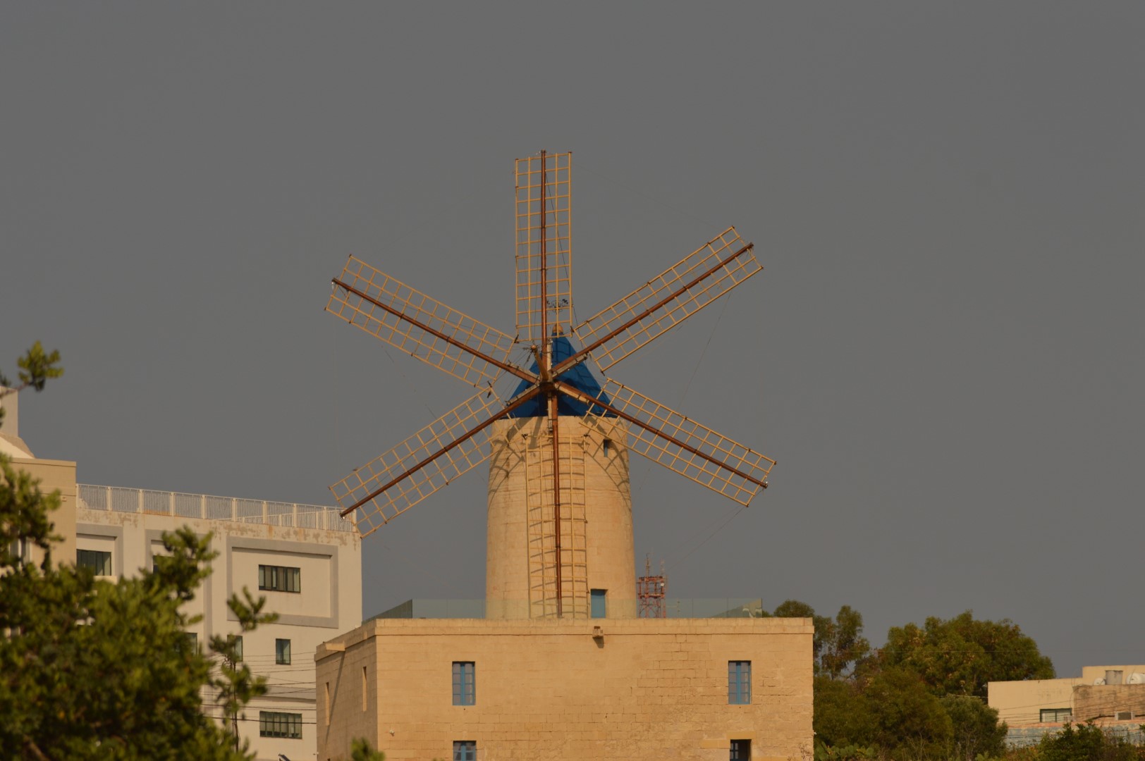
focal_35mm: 285
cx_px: 572
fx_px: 9057
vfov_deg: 4.8
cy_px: 380
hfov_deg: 7.2
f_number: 8
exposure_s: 1/1000
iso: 100
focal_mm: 190
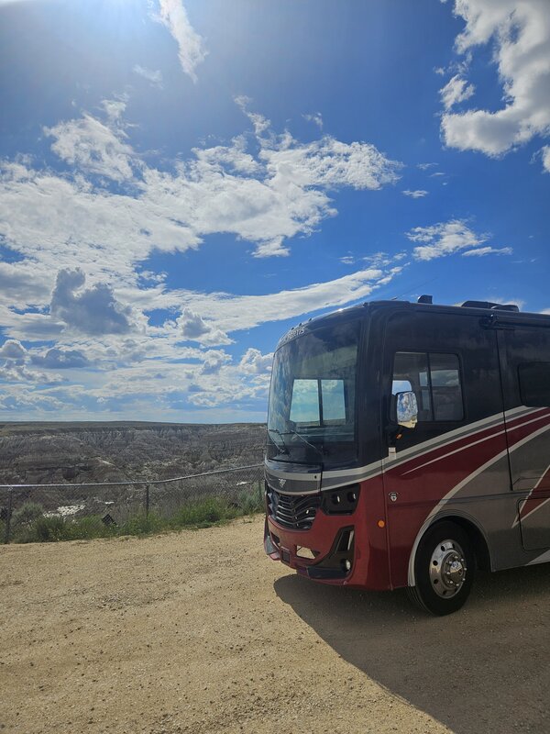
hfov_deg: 58.9
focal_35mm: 23
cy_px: 367
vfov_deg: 73.9
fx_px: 487
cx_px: 275
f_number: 1.8
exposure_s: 1/7800
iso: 25
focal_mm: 5.4
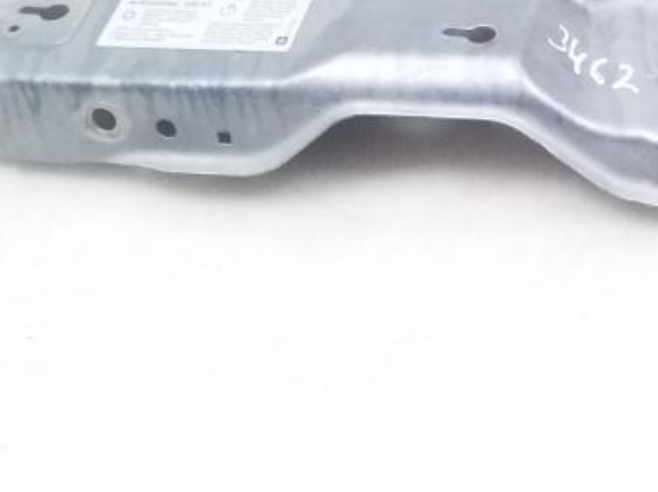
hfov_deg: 24.5
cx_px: 728
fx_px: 1406
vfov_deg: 19.0
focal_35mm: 74
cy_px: -54
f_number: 1.9
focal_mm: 3.6
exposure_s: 1/50
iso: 200
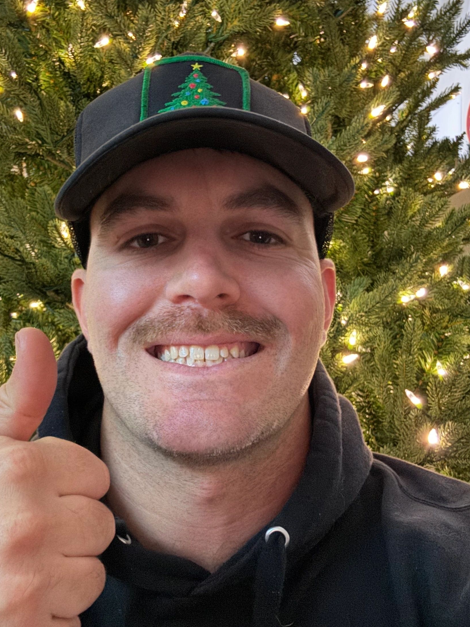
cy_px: 330
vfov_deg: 52.6
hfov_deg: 40.7
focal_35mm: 35
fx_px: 633
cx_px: 212
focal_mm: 2.69
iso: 1000
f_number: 1.9
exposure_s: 1/7
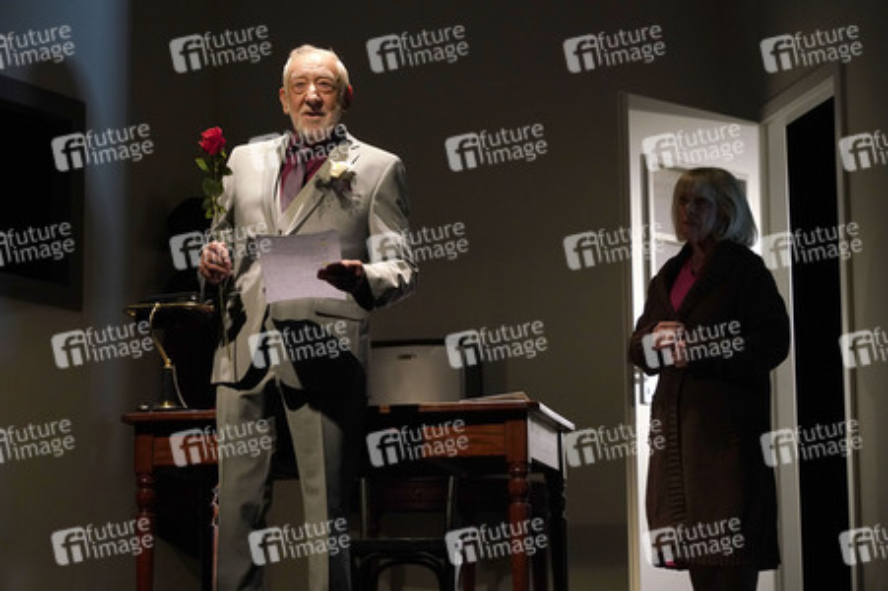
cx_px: 444
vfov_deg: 15.5
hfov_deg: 23.1
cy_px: 296
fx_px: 2169
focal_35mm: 88
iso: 3200
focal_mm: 88
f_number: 5.6
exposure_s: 1/200
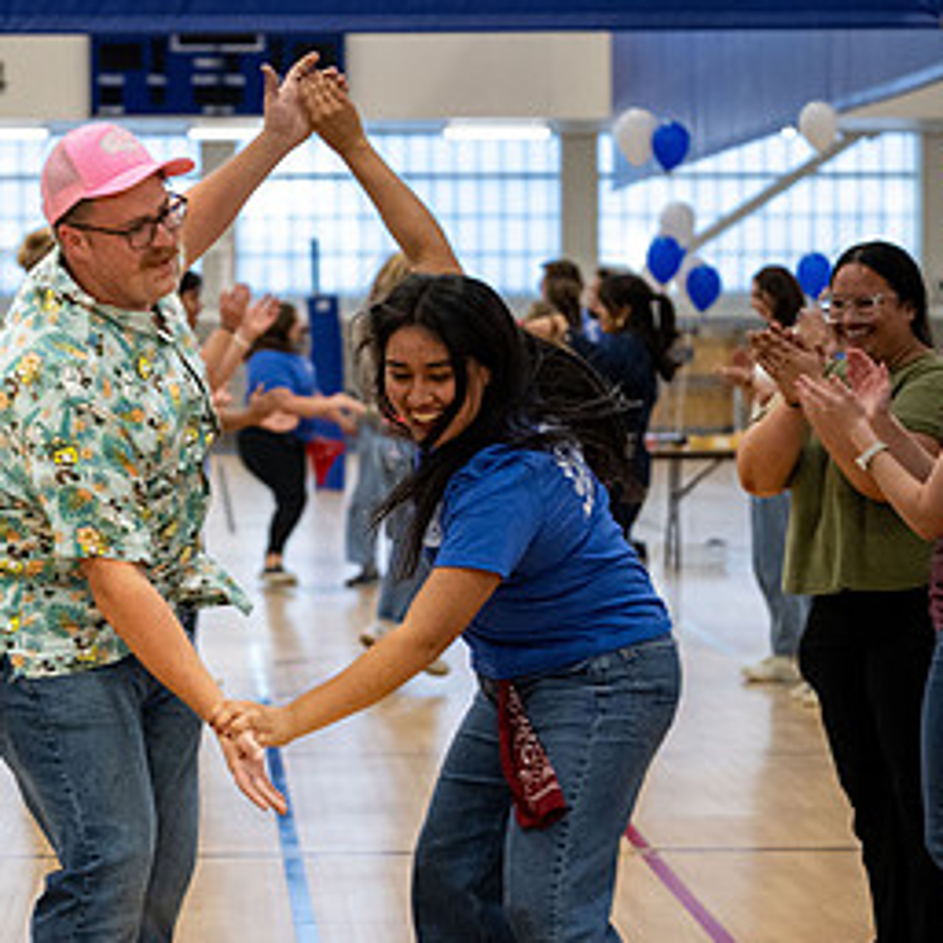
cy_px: 563
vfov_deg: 11.9
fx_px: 4531
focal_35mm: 147
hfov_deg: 11.9
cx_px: 374
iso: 2000
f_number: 2.8
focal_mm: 70
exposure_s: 1/320
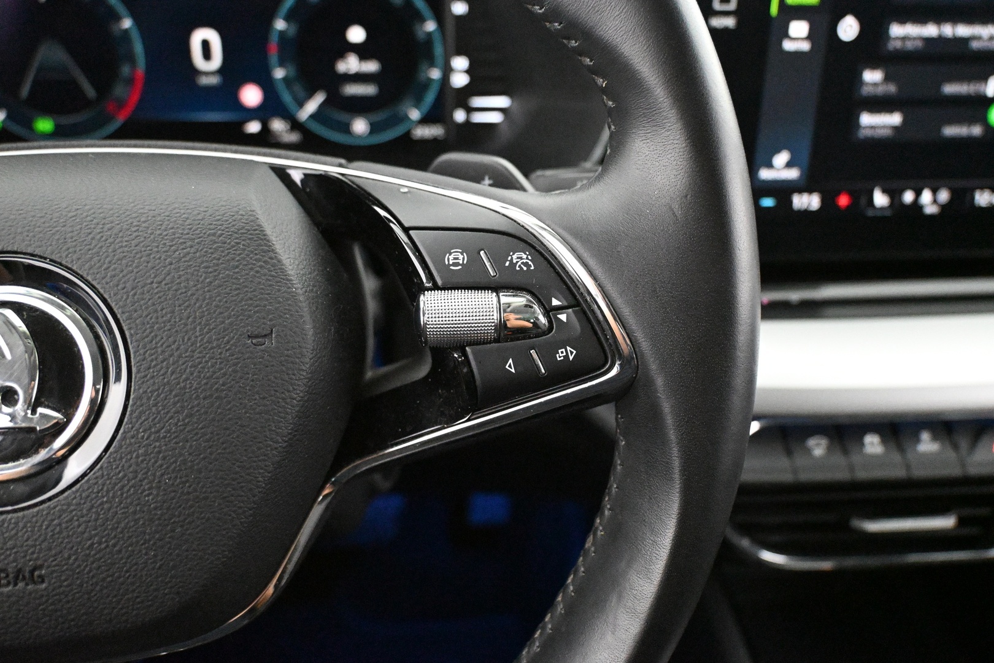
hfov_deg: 59.5
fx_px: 870
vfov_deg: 41.7
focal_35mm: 32
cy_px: 332
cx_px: 497
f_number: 4
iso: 12800
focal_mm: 21
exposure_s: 1/60
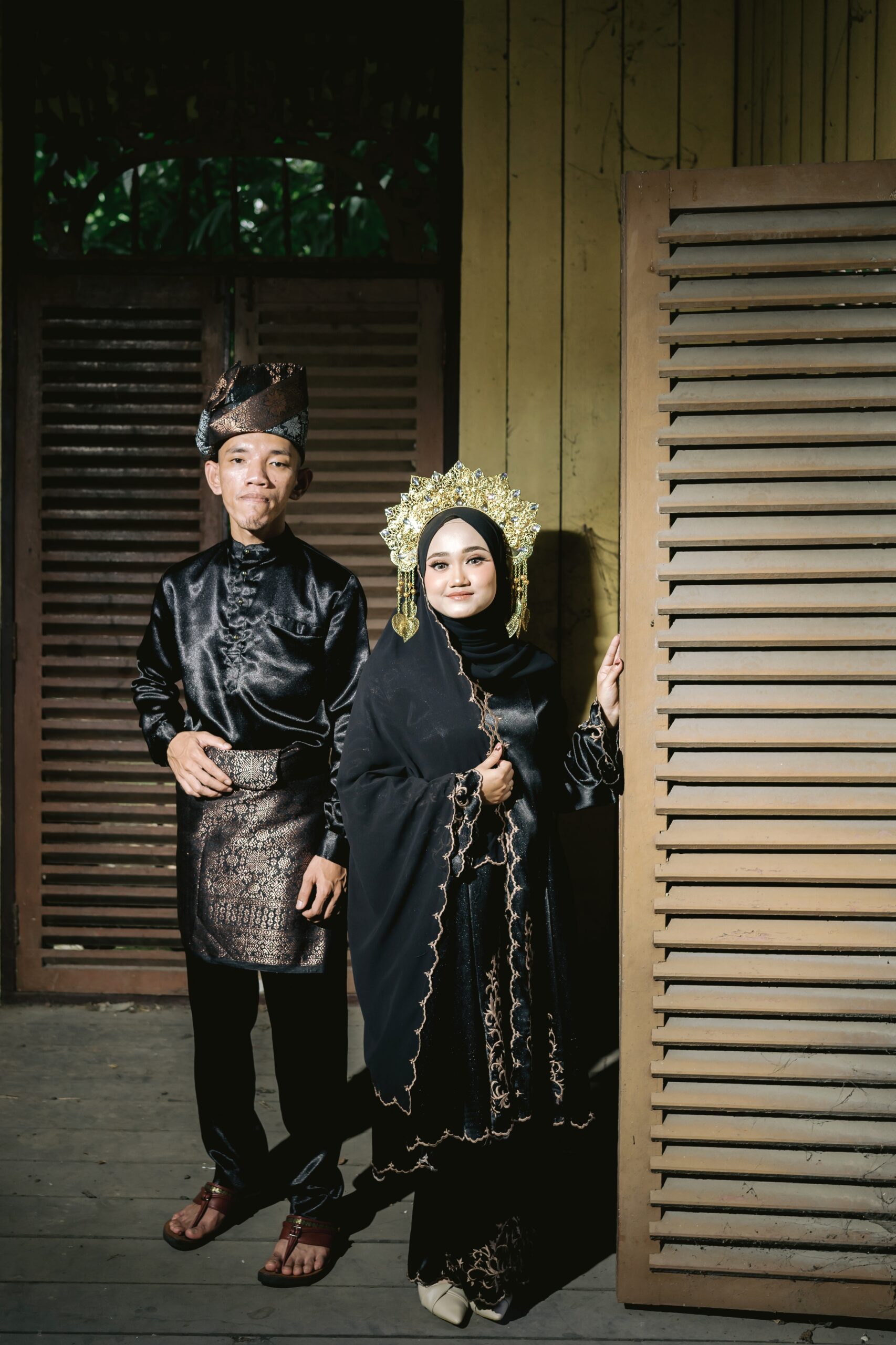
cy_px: 672
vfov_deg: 54.4
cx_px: 448
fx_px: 1307
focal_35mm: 35
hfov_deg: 37.8
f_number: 2.8
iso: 64
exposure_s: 1/250
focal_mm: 35
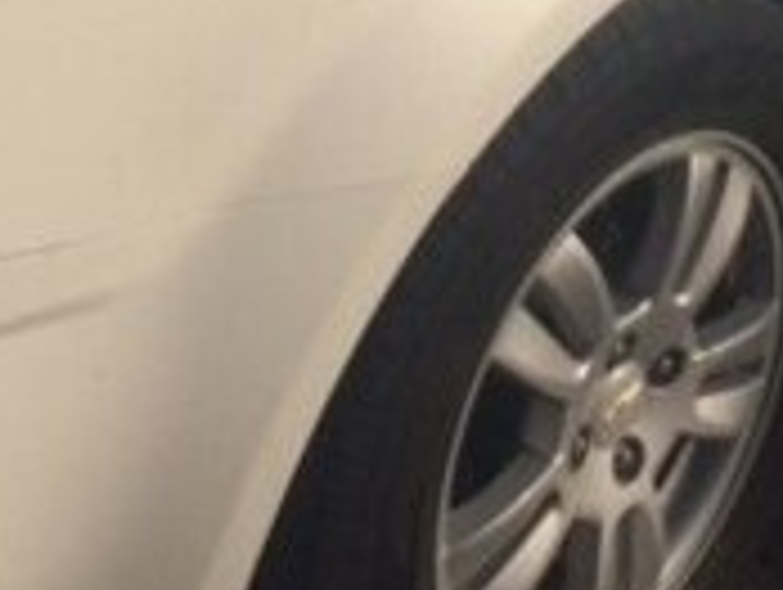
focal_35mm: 110
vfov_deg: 12.8
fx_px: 2492
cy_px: -286
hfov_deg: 17.5
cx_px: 738
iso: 32
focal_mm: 4.15
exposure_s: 1/5128
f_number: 2.2
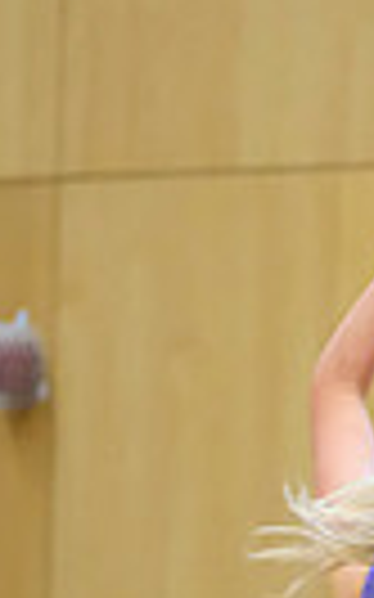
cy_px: 957
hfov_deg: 1.2
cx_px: 1037
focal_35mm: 1083
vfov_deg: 1.9
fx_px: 17681
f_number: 3.2
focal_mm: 200
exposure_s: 1/1000
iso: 3200
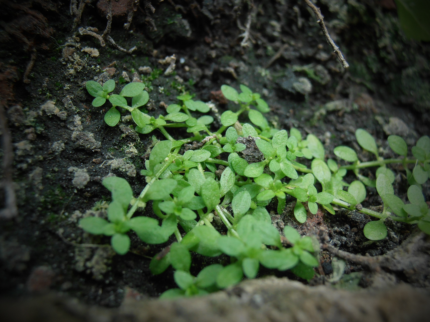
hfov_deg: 50.1
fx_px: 460
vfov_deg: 38.7
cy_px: 161
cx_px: 215
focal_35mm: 37
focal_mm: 6.61
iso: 125
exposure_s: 1/25
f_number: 3.9
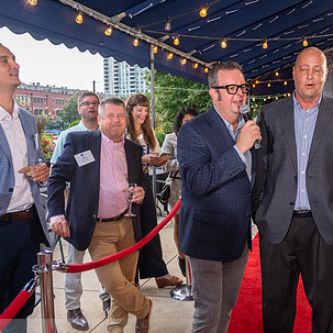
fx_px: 424
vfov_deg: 42.8
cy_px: 149
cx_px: 217
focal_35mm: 39
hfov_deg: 42.4
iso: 800
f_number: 4
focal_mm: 24
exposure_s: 1/125
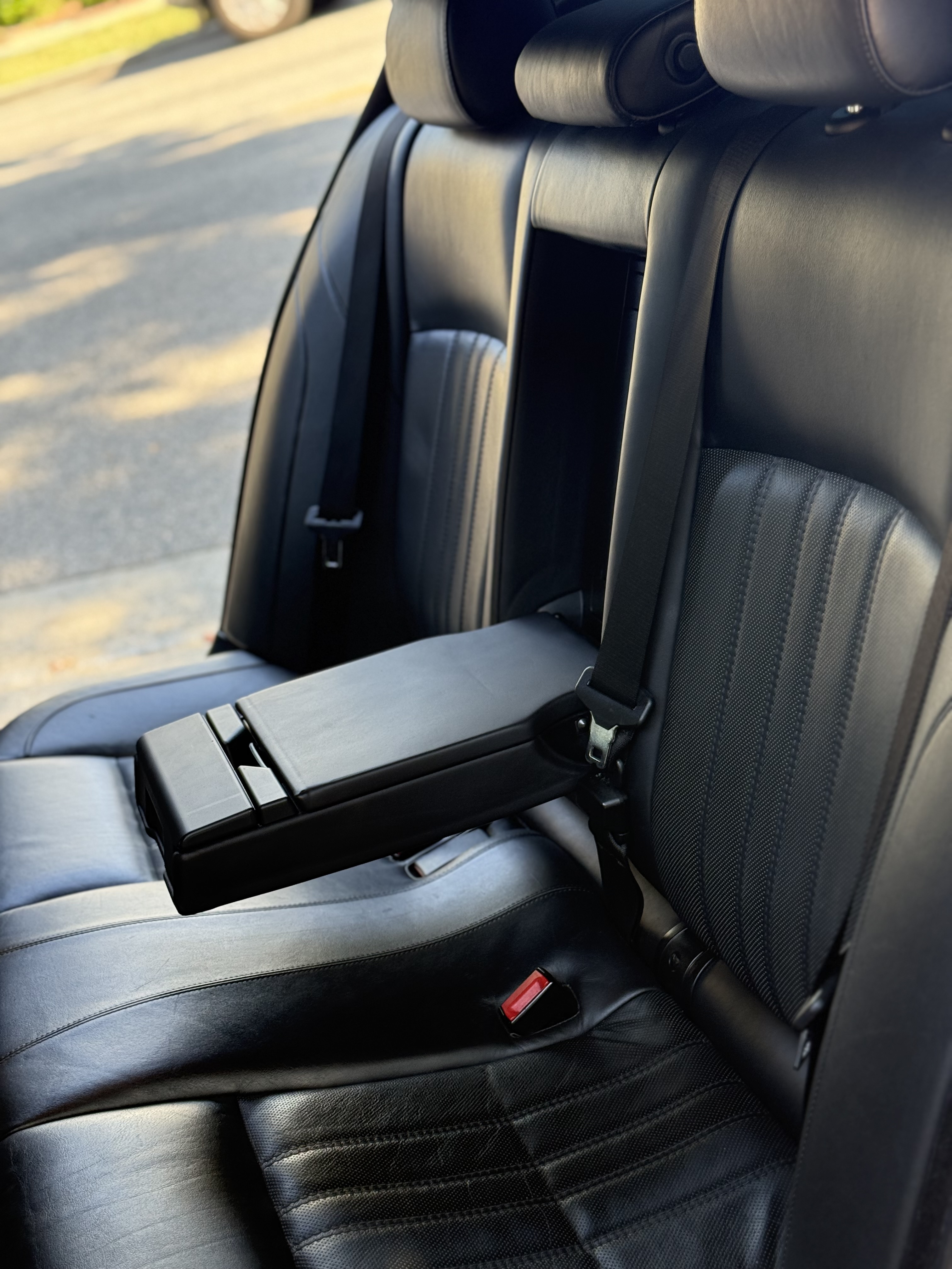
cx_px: 476
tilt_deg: -24.5
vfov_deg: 39.7
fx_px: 1760
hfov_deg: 30.3
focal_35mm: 48
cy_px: 634
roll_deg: +21.9
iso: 125
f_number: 1.78
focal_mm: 6.76
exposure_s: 1/205
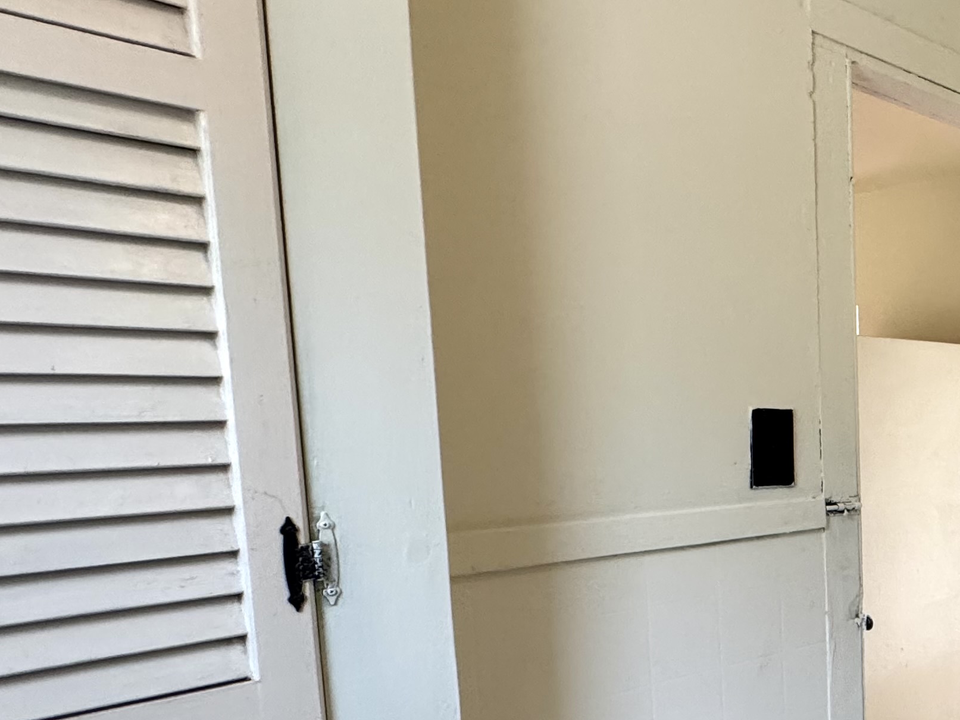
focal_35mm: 35
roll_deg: -0.1
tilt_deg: -4.7
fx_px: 971
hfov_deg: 40.4
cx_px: 1100
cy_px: 490
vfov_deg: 40.1
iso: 250
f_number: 2.2
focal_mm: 2.22
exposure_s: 1/120
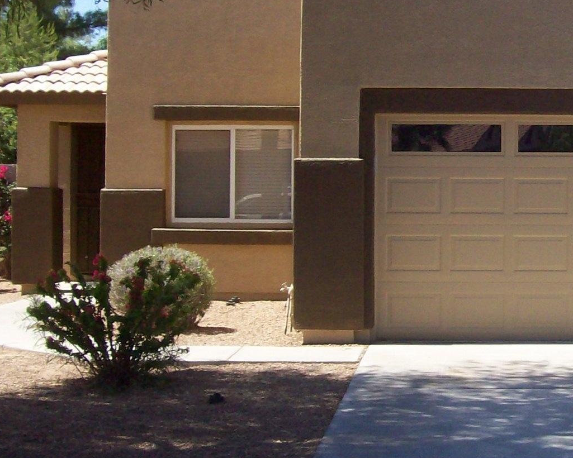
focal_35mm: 79
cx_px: 503
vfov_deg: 19.4
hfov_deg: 23.6
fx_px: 1340
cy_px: 168
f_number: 4.8
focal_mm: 6
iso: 80
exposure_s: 1/415
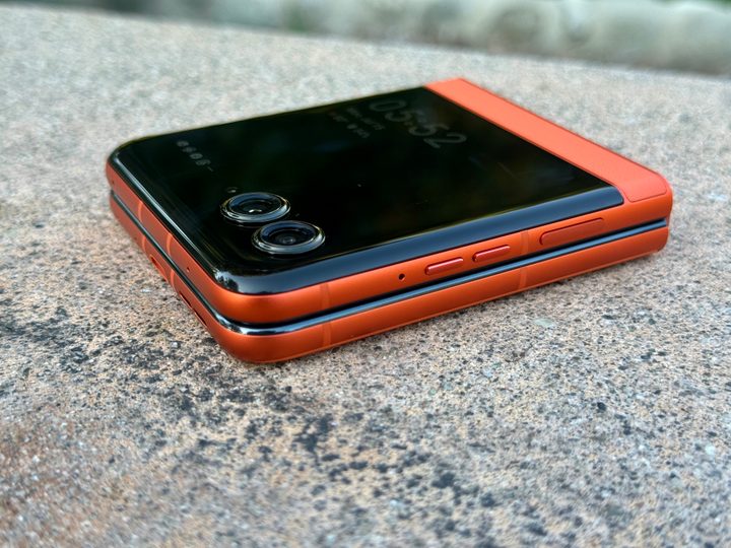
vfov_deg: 30.3
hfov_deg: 39.7
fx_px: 1014
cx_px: 366
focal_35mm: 48
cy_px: 274
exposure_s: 1/253
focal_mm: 6.76
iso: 64
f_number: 1.78
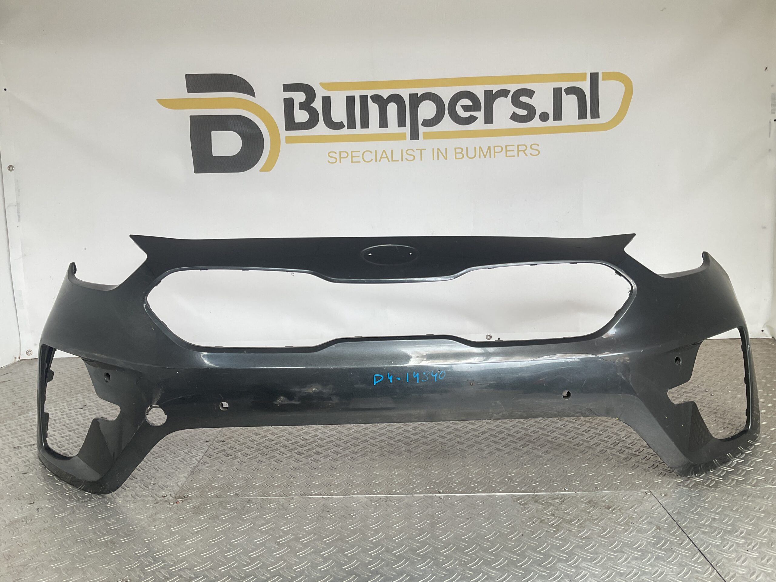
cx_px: 388
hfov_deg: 61.7
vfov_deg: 48.2
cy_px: 291
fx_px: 650
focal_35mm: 29
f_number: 1.8
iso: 25
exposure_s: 1/120
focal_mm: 3
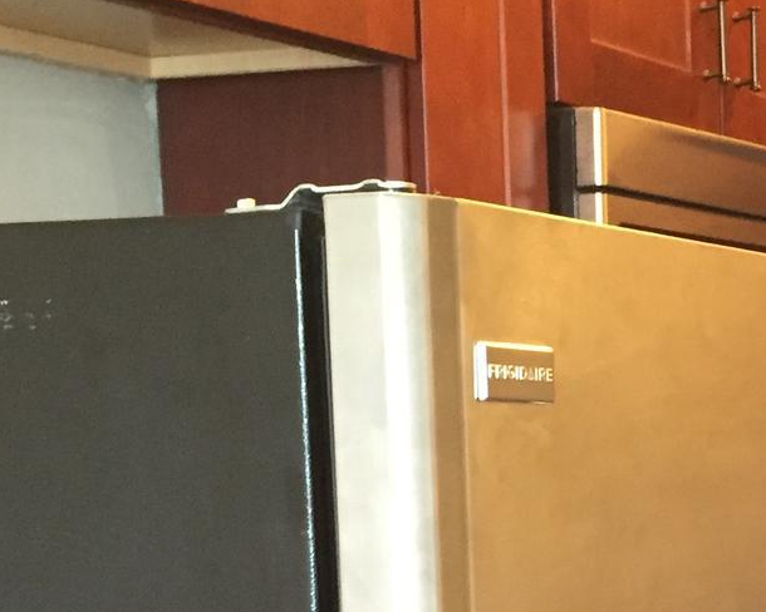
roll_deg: +1.1
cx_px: 913
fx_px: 2154
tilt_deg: -7.5
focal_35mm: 95
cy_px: 759
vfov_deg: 15.5
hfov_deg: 19.1
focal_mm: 4.15
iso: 250
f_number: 2.2
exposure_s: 1/17
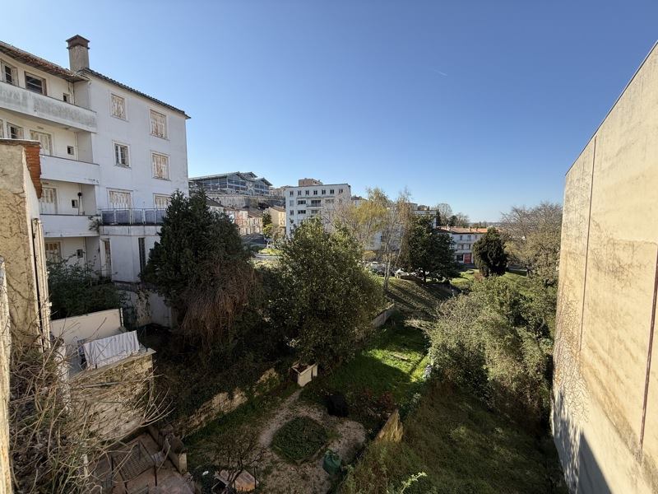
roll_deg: +0.2
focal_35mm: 14
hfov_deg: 102.1
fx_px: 266
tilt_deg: -4.3
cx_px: 329
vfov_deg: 85.7
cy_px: 247
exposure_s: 1/1235
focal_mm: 2.22
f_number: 2.2
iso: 50
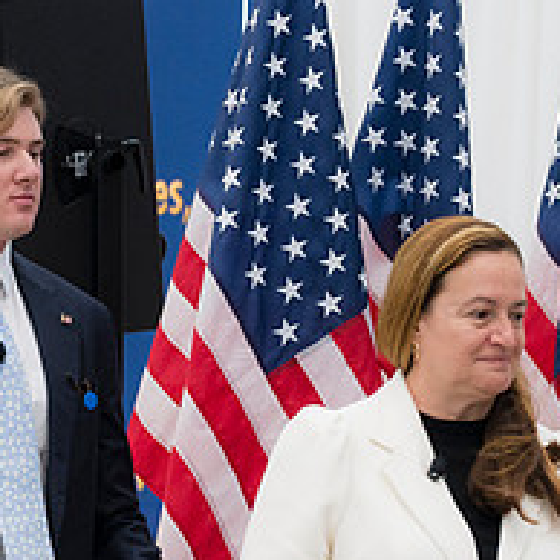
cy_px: 485
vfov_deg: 4.2
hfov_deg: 4.2
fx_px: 7687
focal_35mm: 420
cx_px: 20
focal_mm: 110
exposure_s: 1/160
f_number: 4
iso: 560
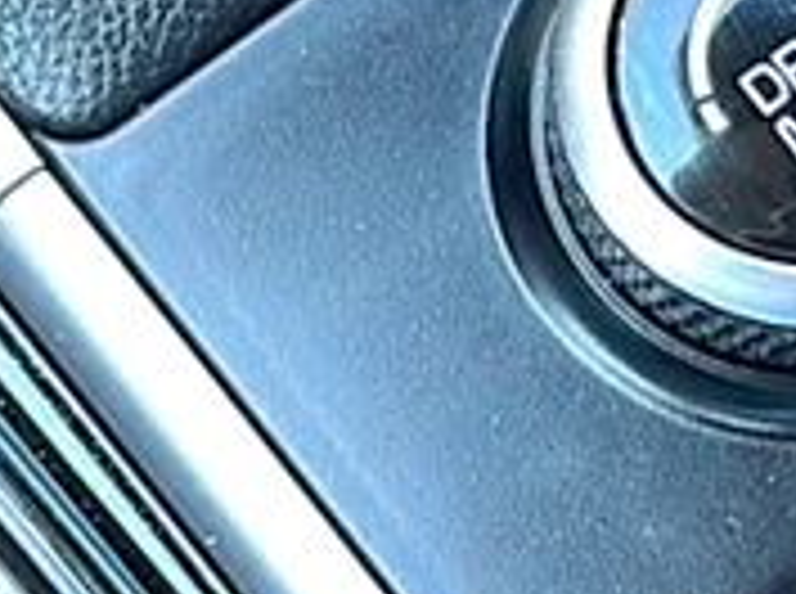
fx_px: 4911
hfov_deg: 9.1
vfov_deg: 6.9
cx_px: 1048
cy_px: 439
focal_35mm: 214
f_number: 1.78
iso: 80
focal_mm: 6.86
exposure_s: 1/40
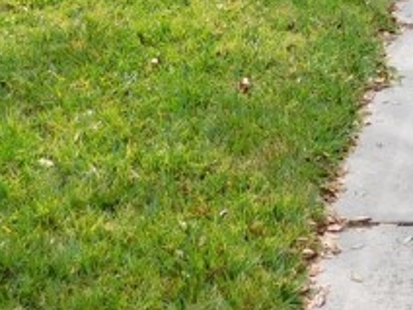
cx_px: 471
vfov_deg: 12.2
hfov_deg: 17.1
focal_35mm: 111
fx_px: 1324
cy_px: -248
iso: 125
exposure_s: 1/500
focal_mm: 4
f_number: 3
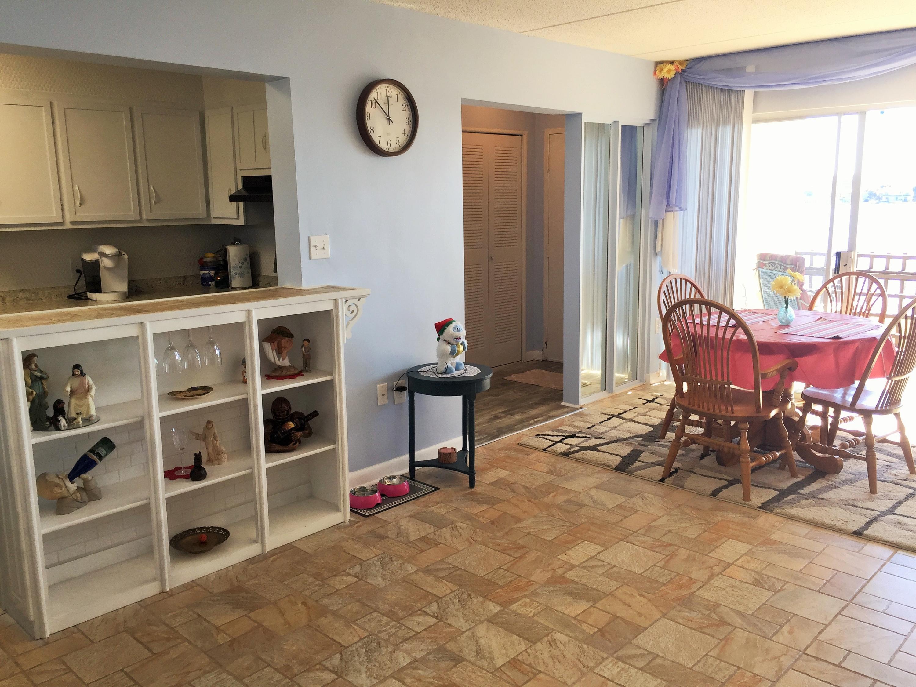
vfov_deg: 48.2
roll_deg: -0.1
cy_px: 344
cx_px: 458
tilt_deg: -9.8
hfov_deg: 61.7
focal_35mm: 29
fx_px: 767
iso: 40
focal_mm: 4.15
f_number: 2.2
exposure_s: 1/120
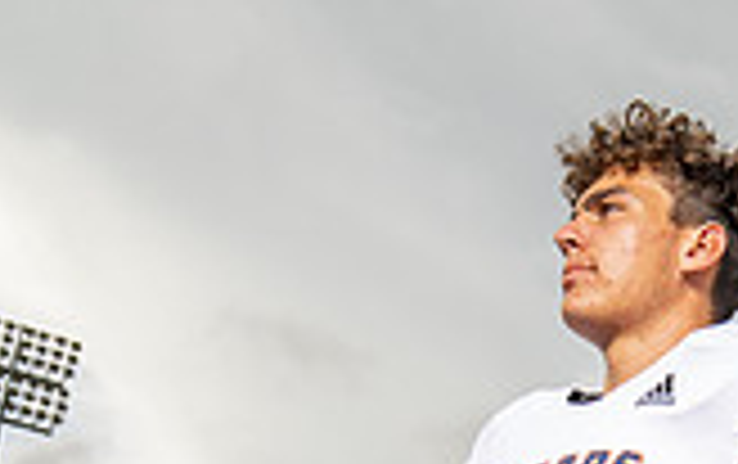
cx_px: 616
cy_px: 996
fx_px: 1631
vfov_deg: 13.3
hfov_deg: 25.0
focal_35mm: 81
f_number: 5.6
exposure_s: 1/250
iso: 100
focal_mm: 29
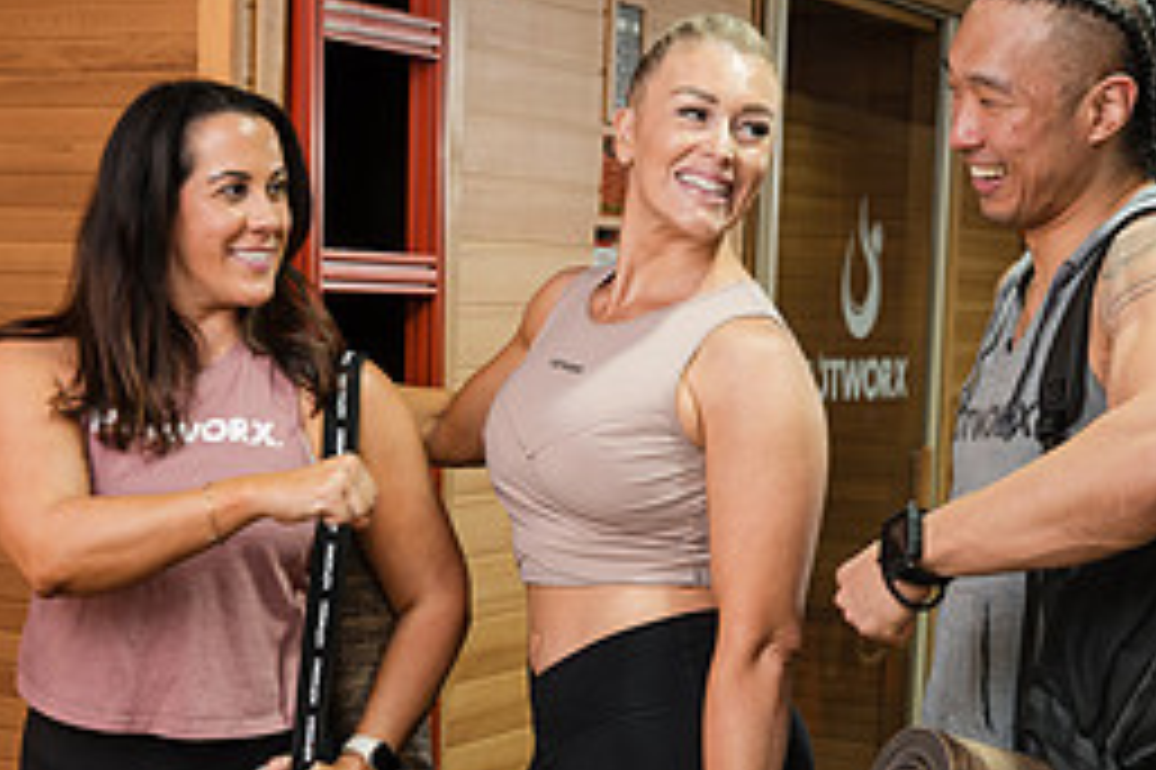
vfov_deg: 17.1
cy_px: 597
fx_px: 2535
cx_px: 499
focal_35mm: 79
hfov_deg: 25.7
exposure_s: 1/125
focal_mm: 35
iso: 400
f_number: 4
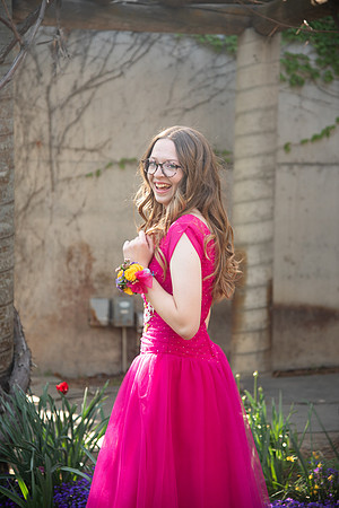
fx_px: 1201
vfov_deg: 23.9
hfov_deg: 16.1
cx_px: 170
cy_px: 254
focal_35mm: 85
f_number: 4
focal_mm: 85
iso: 250
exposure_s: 1/125
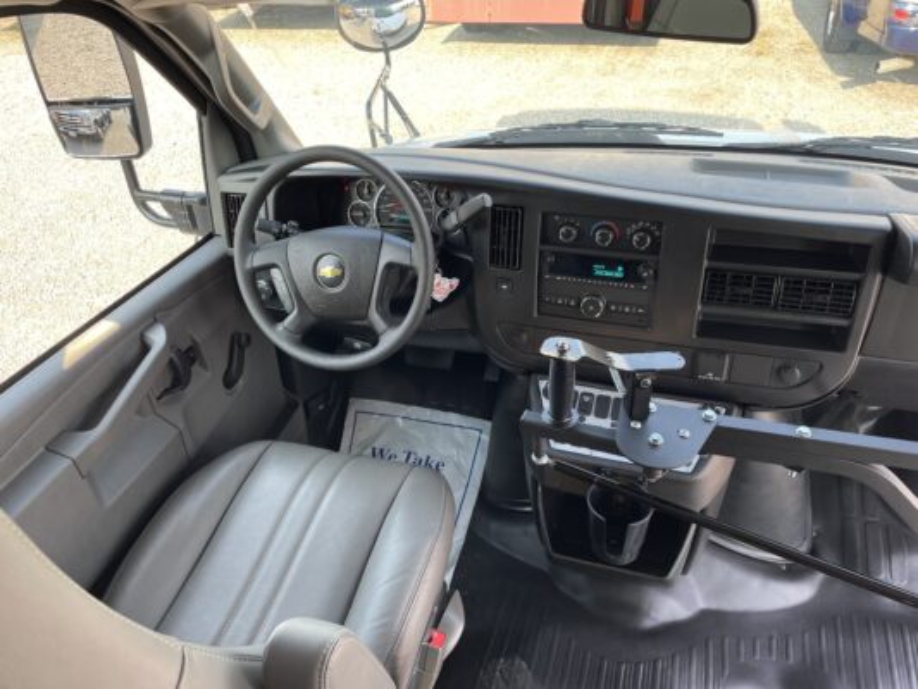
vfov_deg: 53.1
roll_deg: +3.8
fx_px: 690
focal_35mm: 26
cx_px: 459
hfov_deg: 67.3
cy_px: 344
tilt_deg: -36.4
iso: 32
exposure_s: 1/121
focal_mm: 4.2
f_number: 1.6
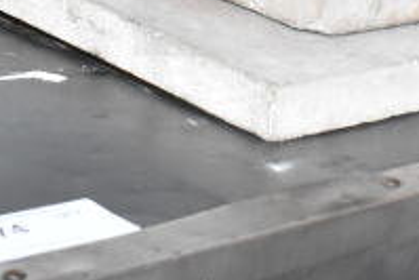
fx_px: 1660
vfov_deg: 9.4
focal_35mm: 143
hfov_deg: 14.3
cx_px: 368
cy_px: -111
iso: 1600
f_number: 8
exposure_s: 1/250
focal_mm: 31
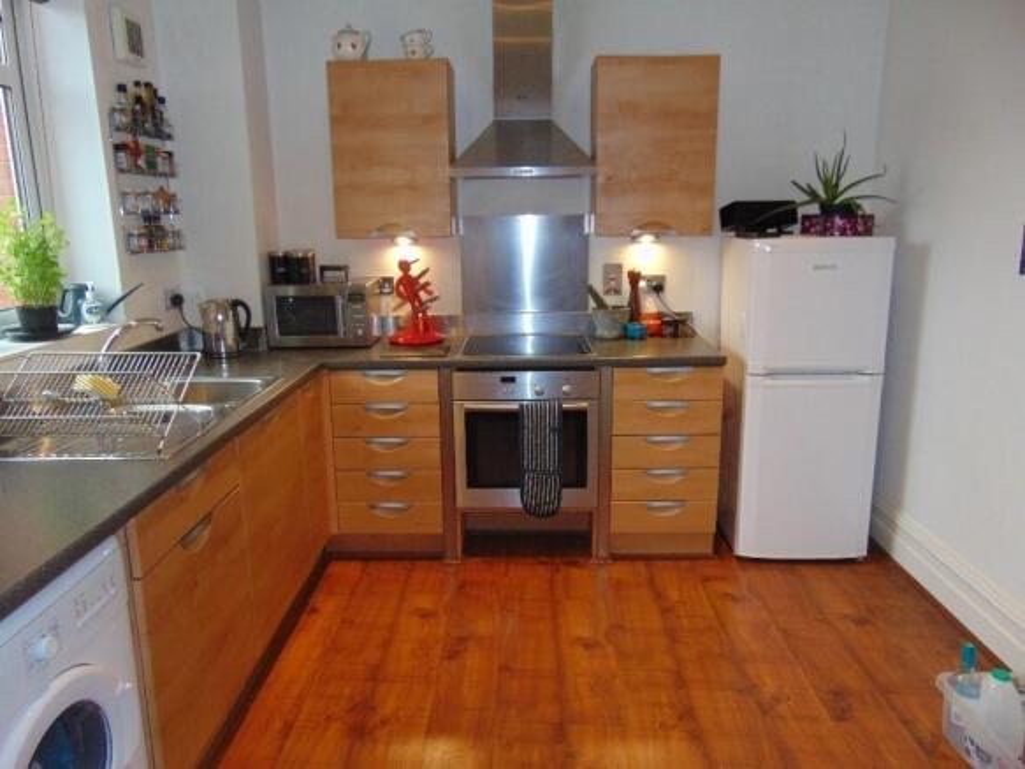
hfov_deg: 69.4
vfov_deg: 54.9
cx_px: 512
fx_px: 740
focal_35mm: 25
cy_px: 384
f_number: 3
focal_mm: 4.5
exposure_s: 1/30
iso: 200
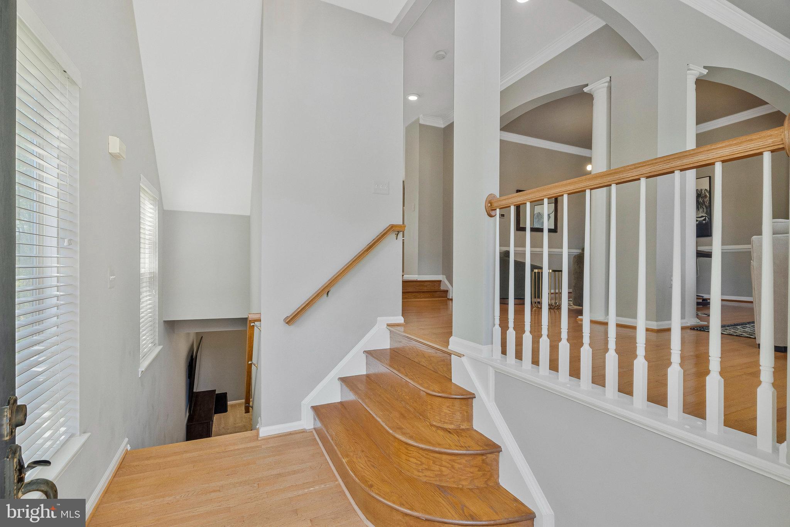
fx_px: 351
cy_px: 264
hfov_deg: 96.7
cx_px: 395
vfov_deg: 73.7
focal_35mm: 16
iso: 1250
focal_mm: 16
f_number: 7.1
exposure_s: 1/100
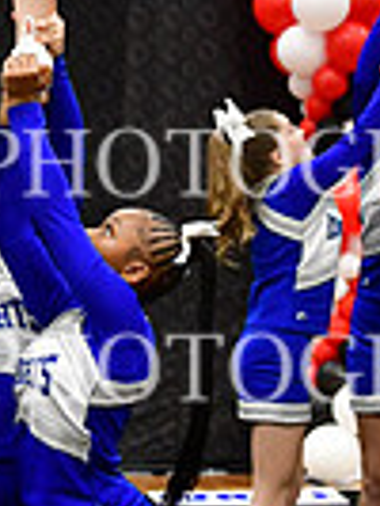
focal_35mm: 542
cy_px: 61
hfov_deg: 2.7
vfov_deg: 3.7
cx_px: -55
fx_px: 7920
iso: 4000
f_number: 3.5
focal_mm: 86
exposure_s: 1/500
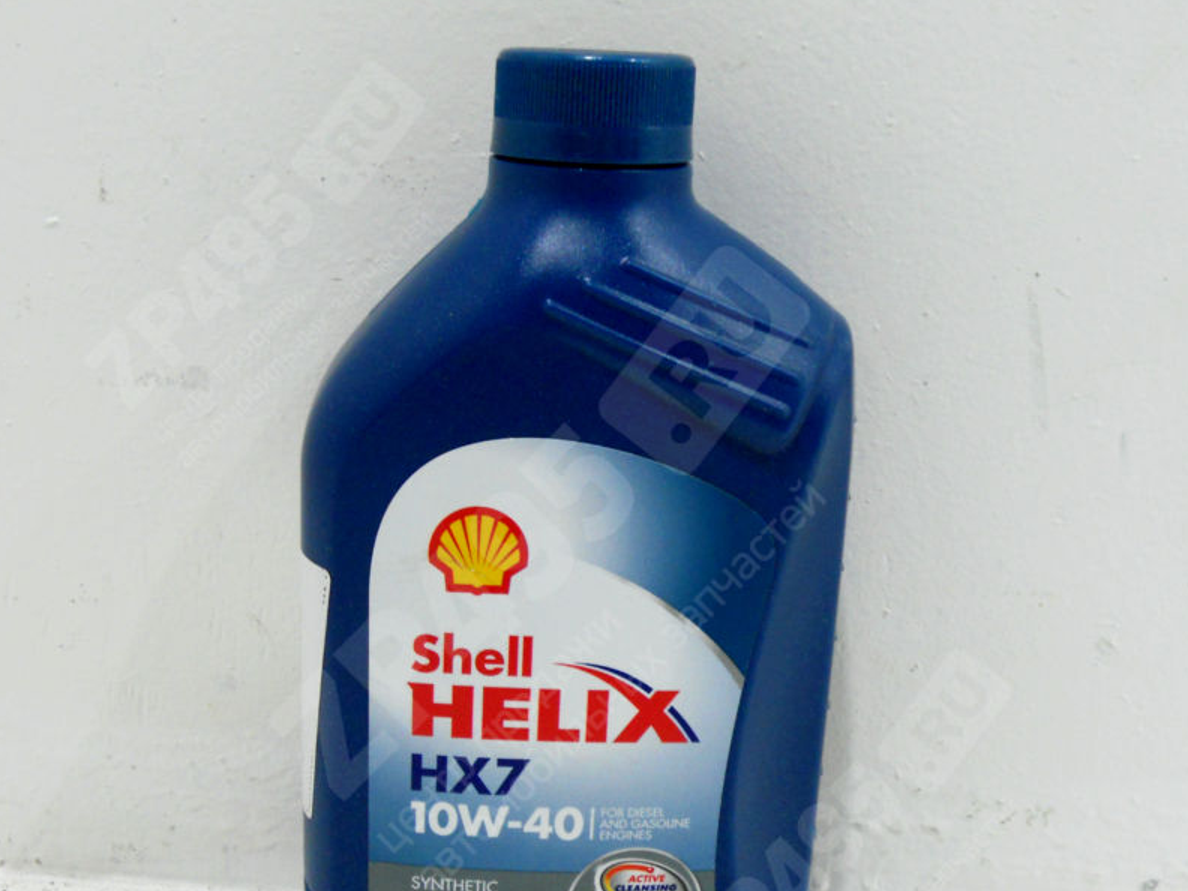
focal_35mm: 48
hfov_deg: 39.6
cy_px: 558
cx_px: 552
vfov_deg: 30.1
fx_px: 1647
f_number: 3.9
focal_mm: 6.9
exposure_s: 1/30
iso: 250
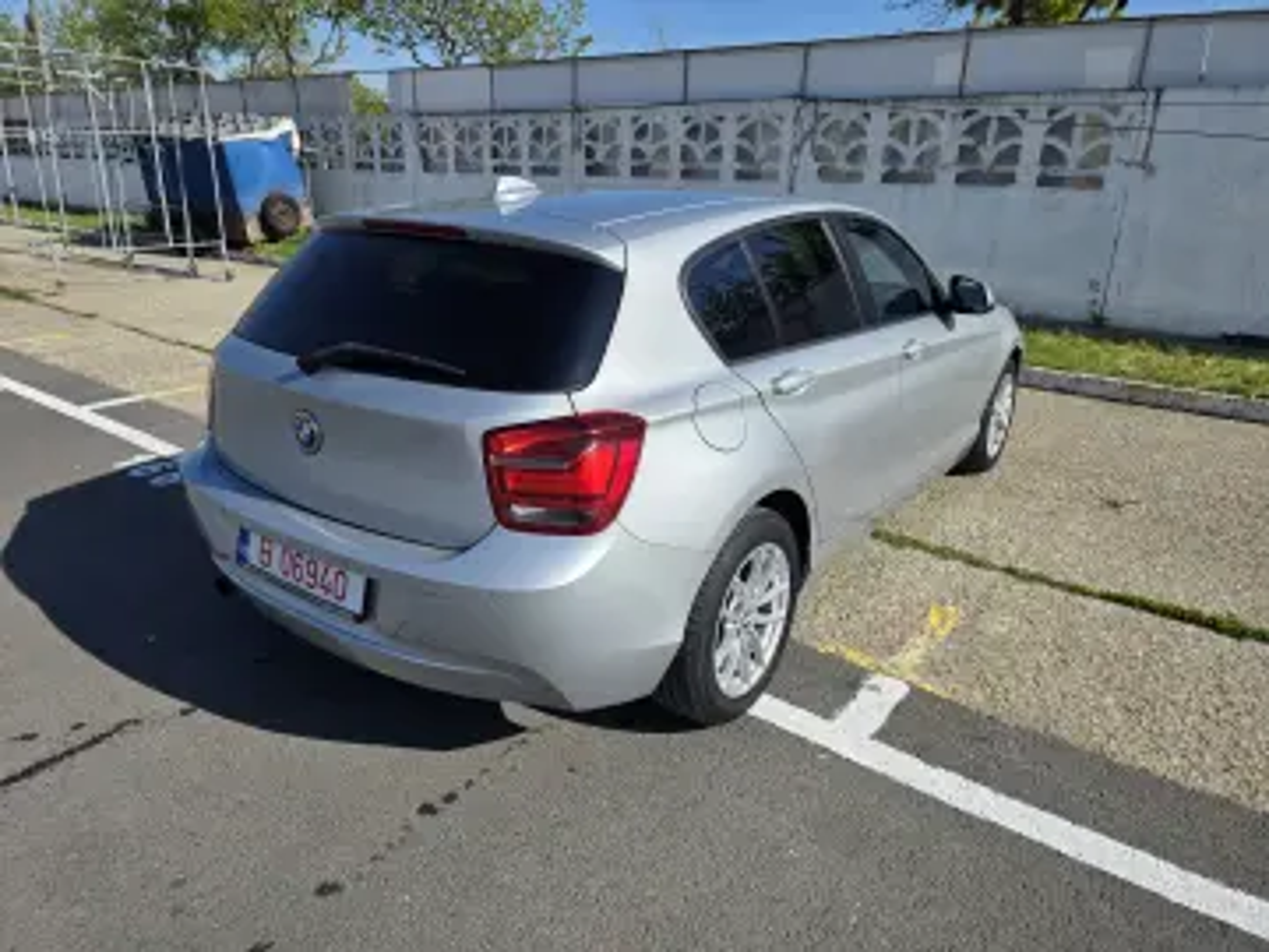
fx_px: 843
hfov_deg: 73.9
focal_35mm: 23
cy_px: 476
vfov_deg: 58.9
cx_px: 634
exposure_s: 1/6574
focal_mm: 6.3
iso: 80
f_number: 1.7
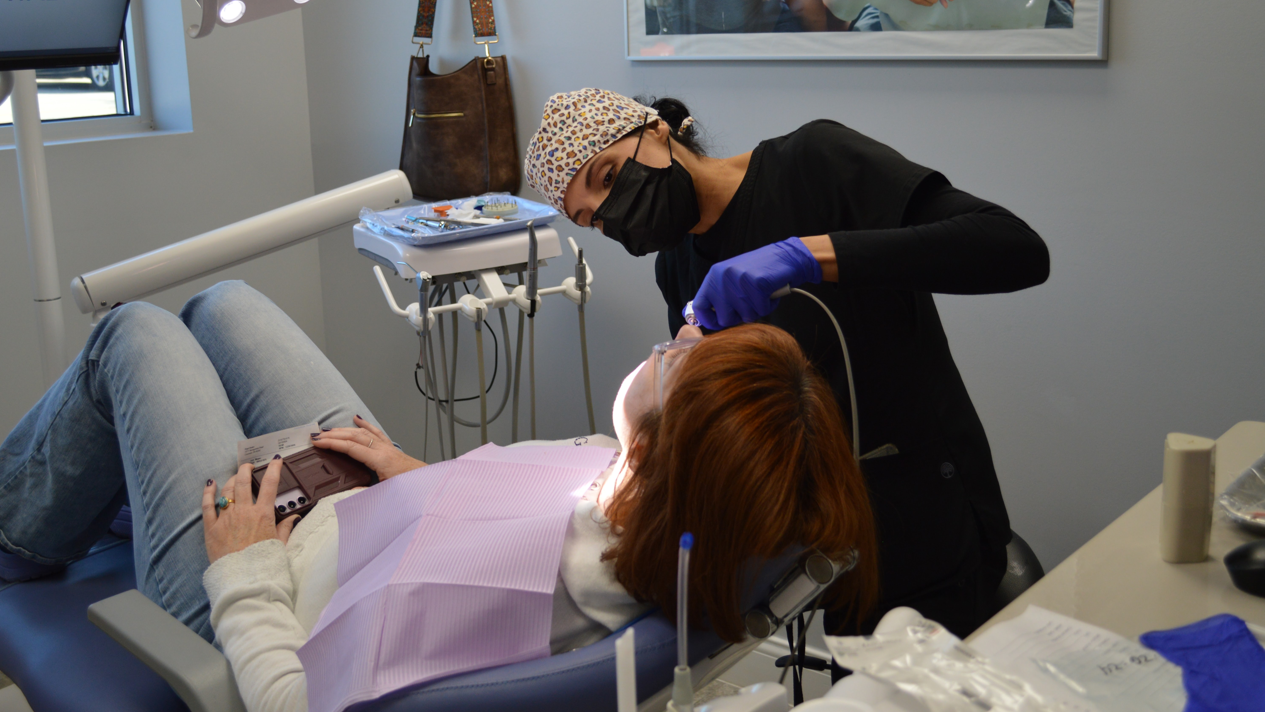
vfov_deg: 31.1
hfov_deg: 52.8
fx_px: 1275
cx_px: 630
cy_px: 290
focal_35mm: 38
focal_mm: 24
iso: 400
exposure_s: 1/60
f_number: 4.2
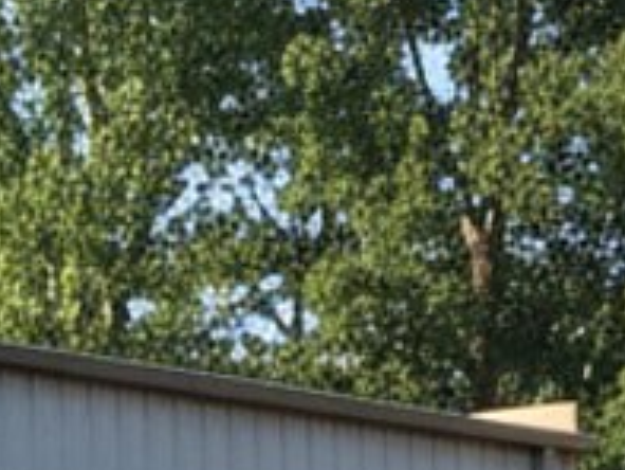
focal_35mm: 146
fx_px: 2638
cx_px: 6
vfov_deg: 9.0
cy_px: 1185
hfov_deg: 13.3
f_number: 1.78
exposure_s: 1/1026
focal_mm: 6.8
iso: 612
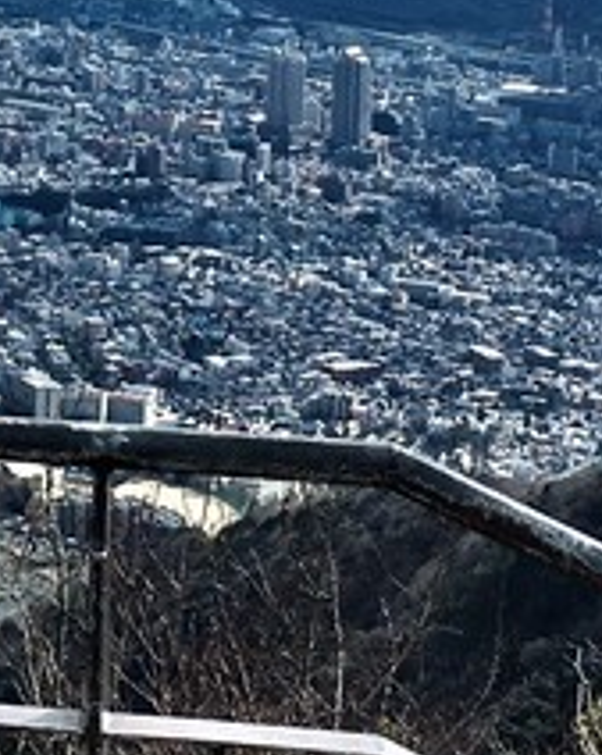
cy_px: -25
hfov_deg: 11.1
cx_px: -107
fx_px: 3058
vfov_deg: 13.8
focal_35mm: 137
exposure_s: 1/2747
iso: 25
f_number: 2.2
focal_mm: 4.15
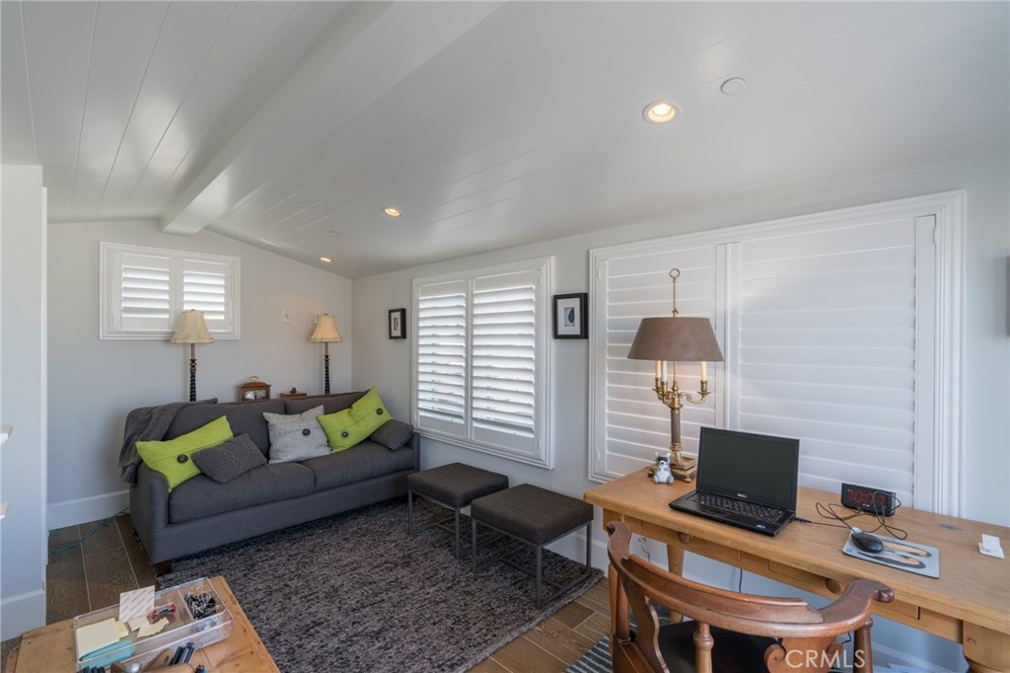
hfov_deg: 96.8
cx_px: 505
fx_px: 449
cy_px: 336
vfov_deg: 73.7
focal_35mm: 16
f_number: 8
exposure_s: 1/160
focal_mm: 16
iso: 320
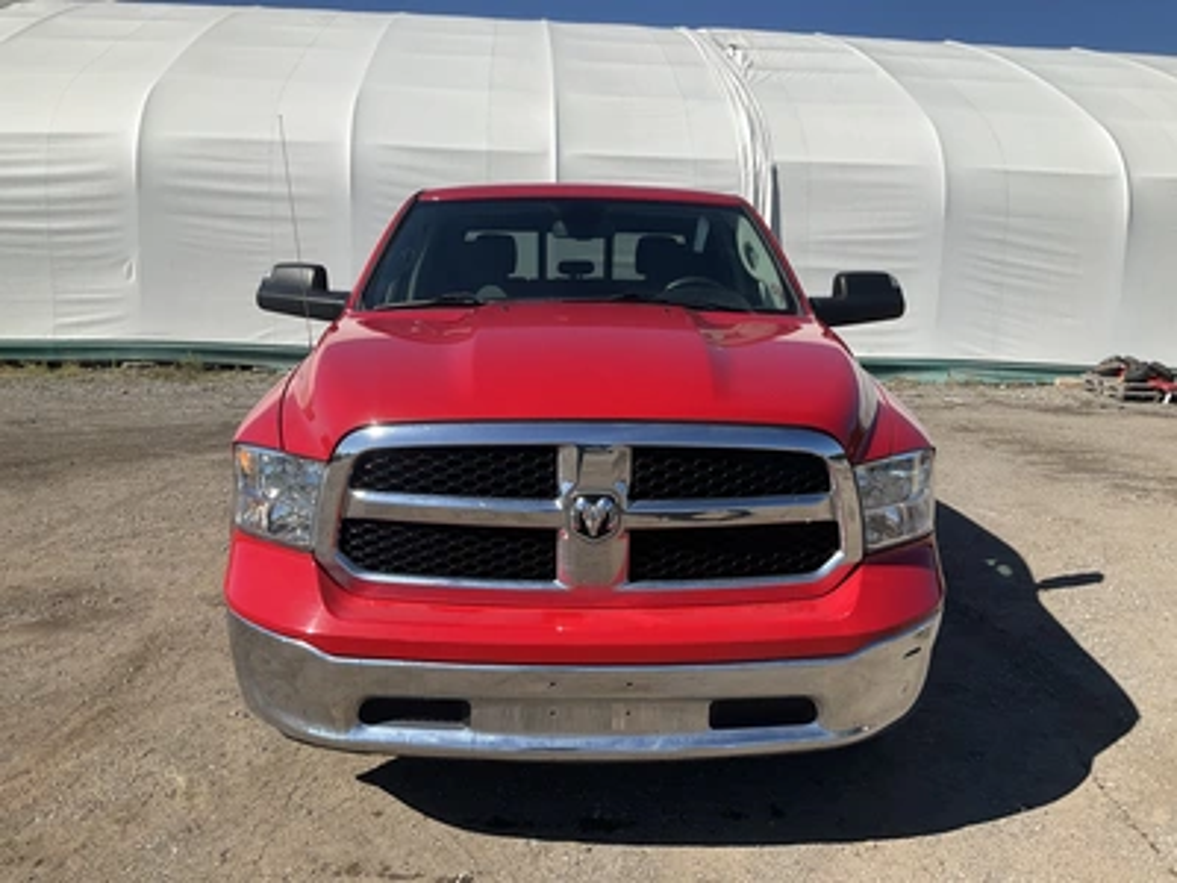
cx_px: 588
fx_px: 986
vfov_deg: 48.2
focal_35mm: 29
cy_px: 442
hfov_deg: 61.7
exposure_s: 1/2538
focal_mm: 3
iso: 25
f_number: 1.8
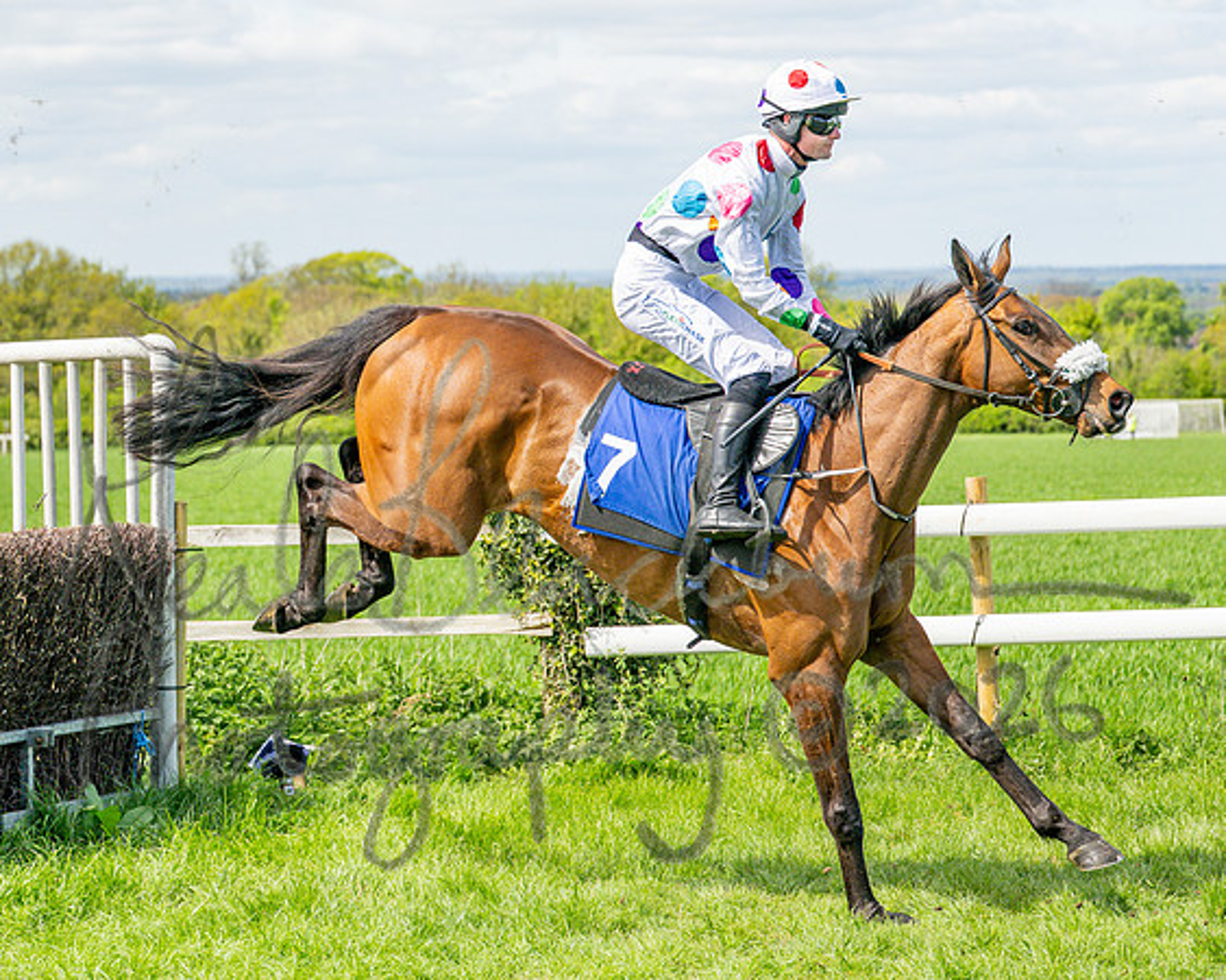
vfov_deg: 12.5
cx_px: 454
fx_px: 4470
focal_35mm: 123
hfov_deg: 15.6
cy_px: 501
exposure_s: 1/3200
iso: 400
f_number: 4
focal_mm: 71
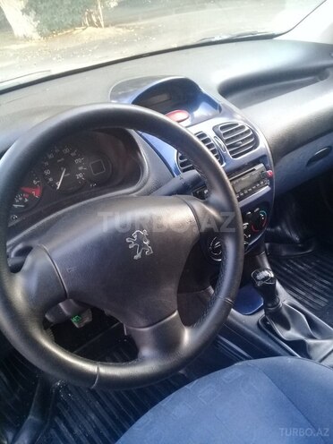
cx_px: 166
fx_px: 398
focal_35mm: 31
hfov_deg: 45.4
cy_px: 222
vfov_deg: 58.4
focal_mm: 3.3
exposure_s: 1/33
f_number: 2.2
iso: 160
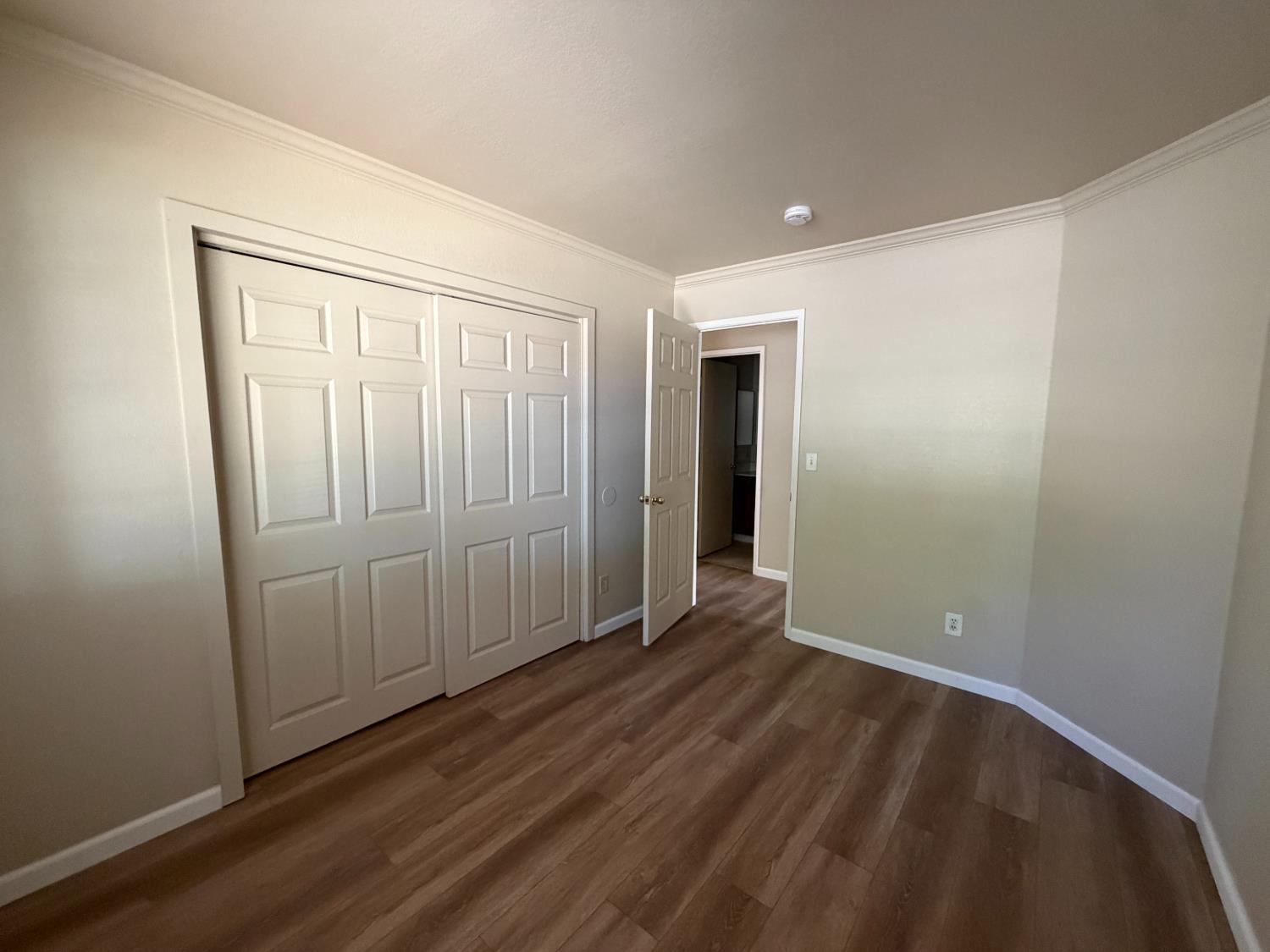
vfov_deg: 85.7
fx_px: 514
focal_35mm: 14
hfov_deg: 102.1
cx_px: 635
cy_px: 476
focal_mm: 2.22
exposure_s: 1/60
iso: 500
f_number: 2.2
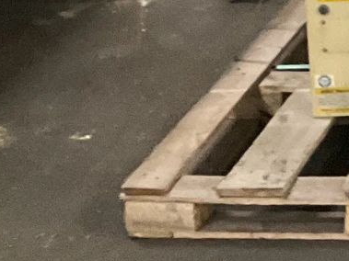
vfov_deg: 9.1
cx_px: 820
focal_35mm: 153
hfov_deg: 11.0
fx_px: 1542
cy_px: -253
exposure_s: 1/60
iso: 160
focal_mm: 3
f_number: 1.8
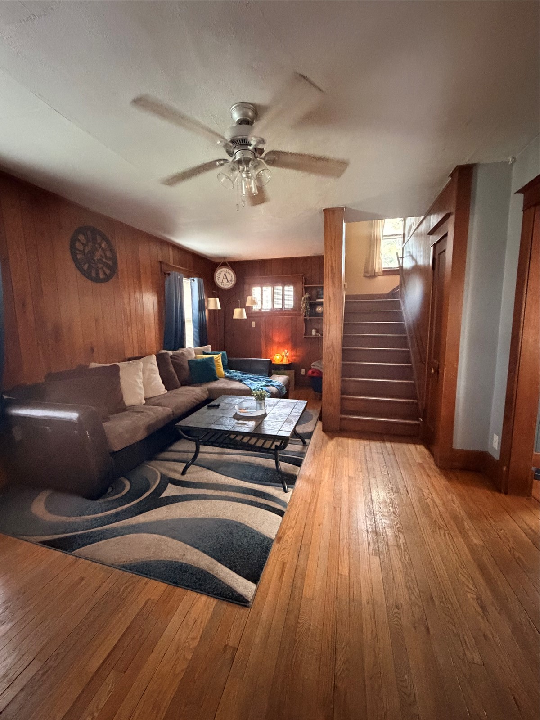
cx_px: 270
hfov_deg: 85.7
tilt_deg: -7.6
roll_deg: +0.5
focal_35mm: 14
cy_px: 360
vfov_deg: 102.1
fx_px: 291
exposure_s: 1/40
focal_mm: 2.22
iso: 1250
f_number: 2.2
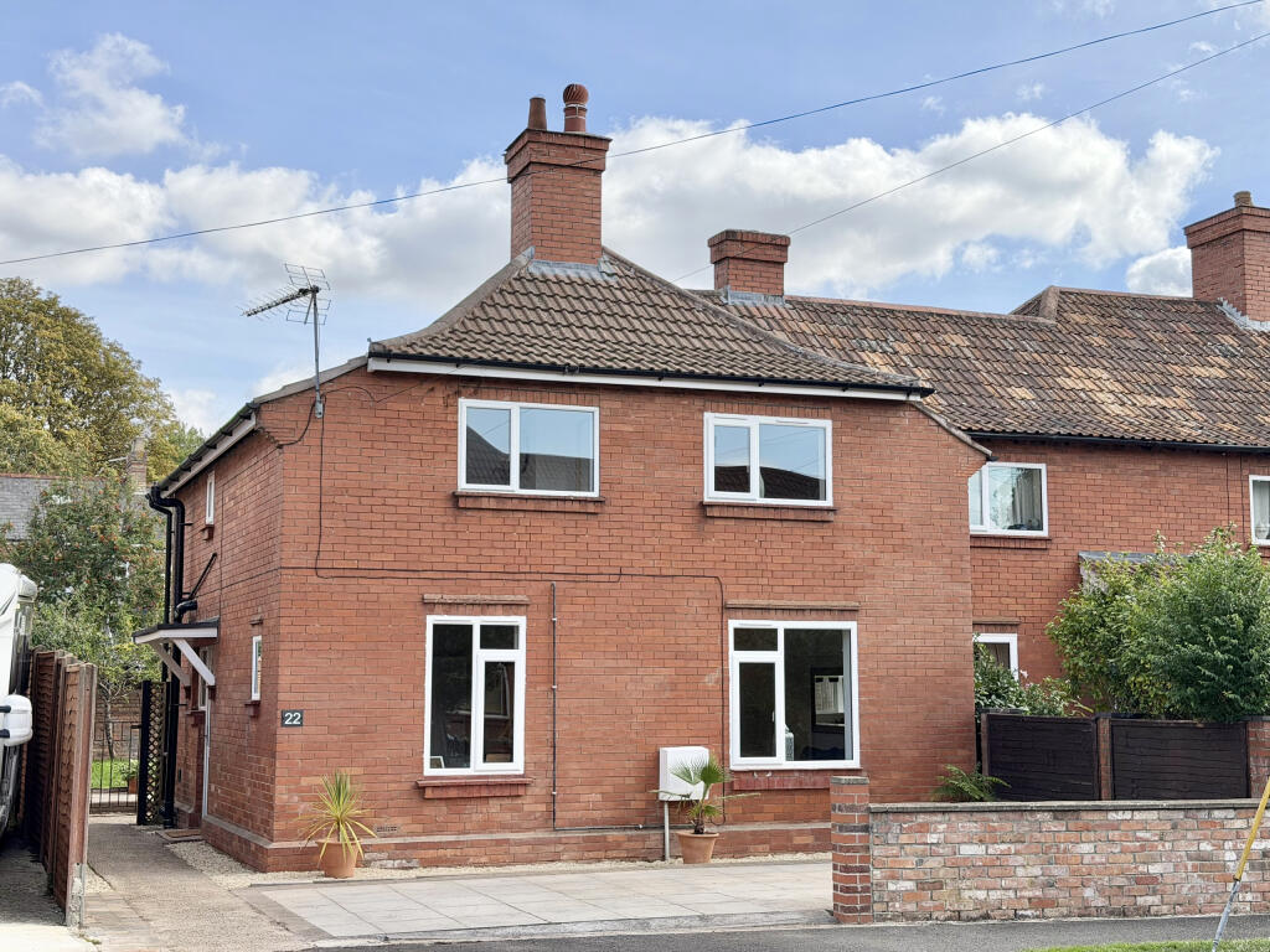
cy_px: 476
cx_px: 635
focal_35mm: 48
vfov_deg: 30.3
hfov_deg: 39.7
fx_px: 1761
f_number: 1.78
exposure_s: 1/3891
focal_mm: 6.76
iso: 64
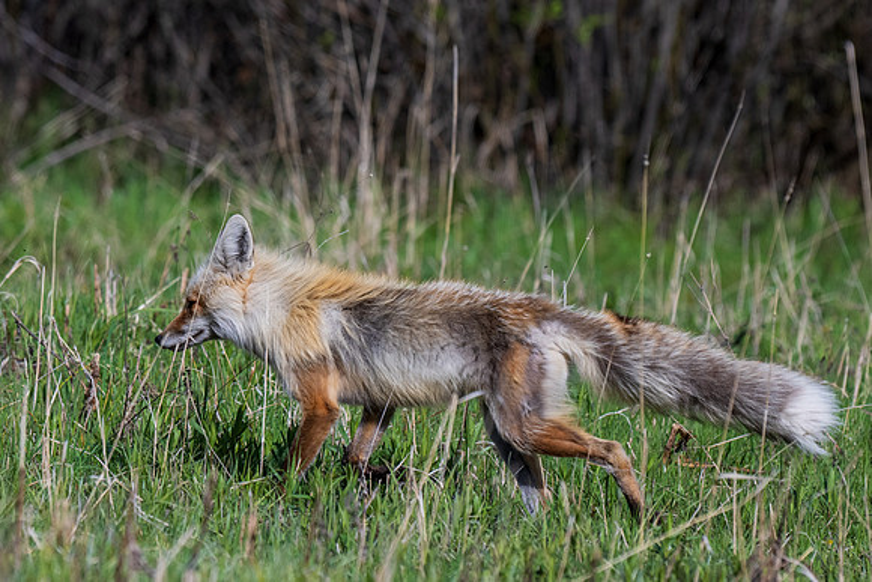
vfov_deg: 1.7
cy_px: 199
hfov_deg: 2.6
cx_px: 316
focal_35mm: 803
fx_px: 19448
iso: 800
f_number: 9
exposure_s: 1/1600
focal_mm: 560
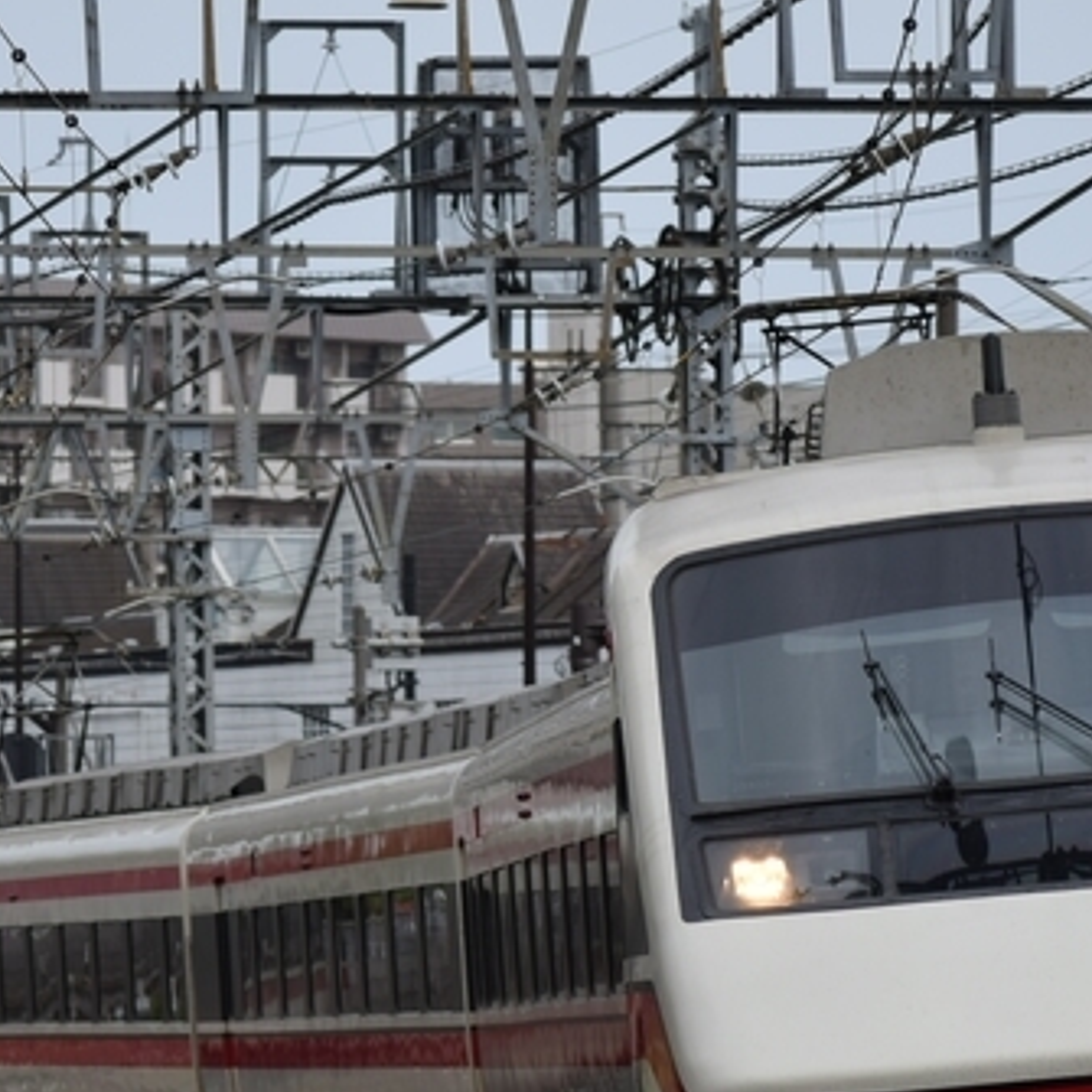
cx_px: 375
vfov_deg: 5.0
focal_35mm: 353
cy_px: 869
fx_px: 12599
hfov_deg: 5.0
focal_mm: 116
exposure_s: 1/500
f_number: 4.5
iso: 100
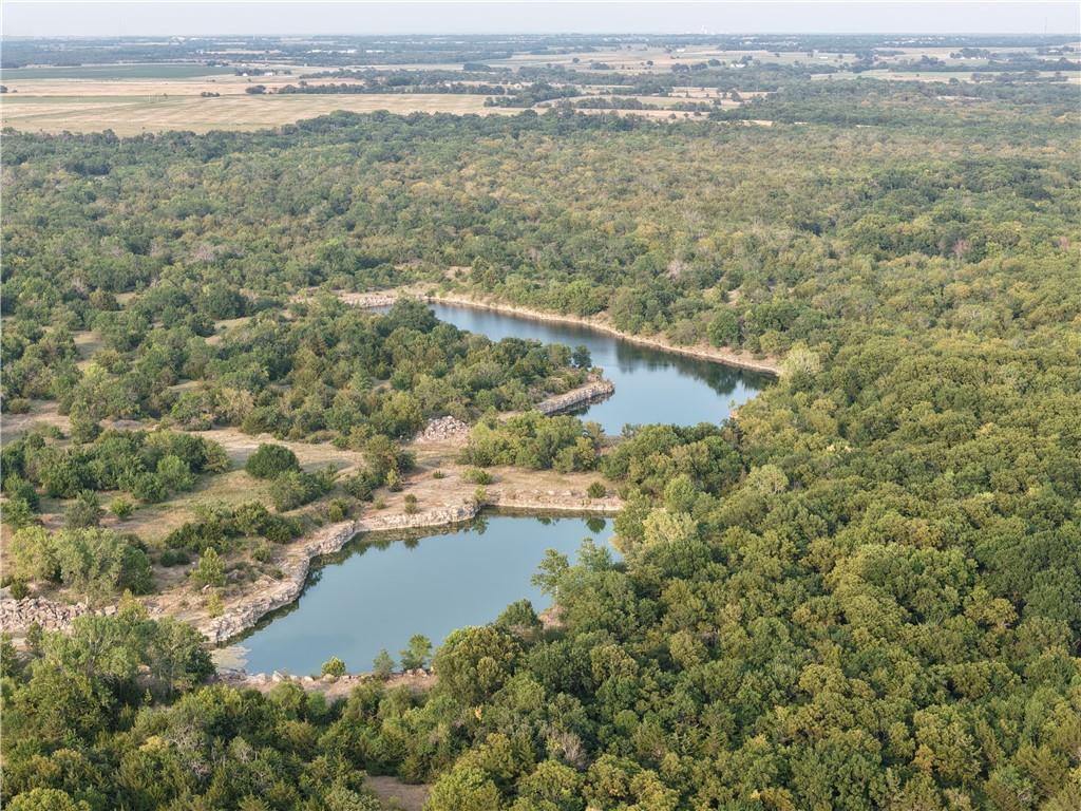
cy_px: 406
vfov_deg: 21.0
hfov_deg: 27.8
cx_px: 540
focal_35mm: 70
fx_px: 2186
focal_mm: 19.35
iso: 125
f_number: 2.8
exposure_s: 1/240
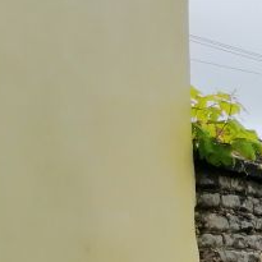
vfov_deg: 11.3
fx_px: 1276
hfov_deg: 9.3
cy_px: 381
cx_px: 783
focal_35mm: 149
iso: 50
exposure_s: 1/663
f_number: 1.8
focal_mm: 3.95
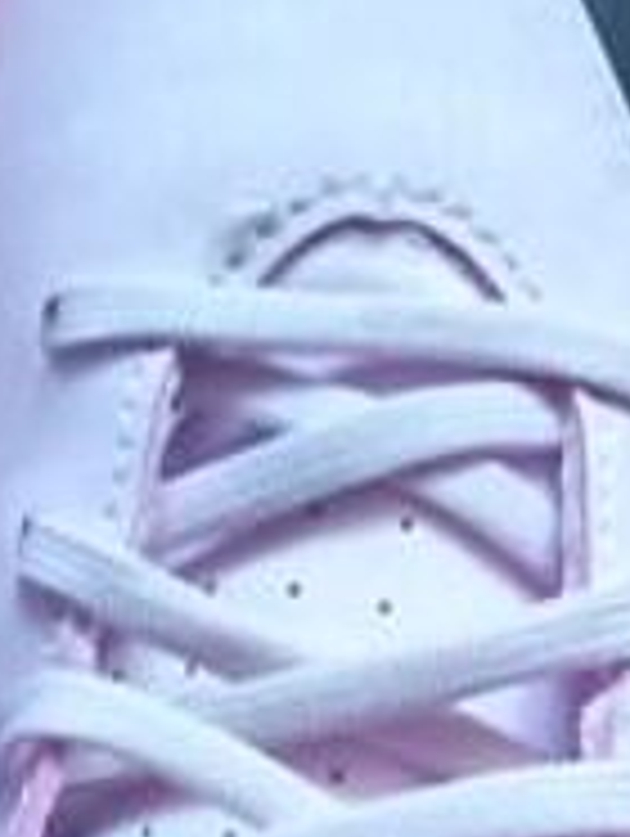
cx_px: -230
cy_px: 1726
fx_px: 4673
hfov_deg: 7.6
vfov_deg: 9.5
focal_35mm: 193
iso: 400
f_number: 1.8
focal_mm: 4
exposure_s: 1/25
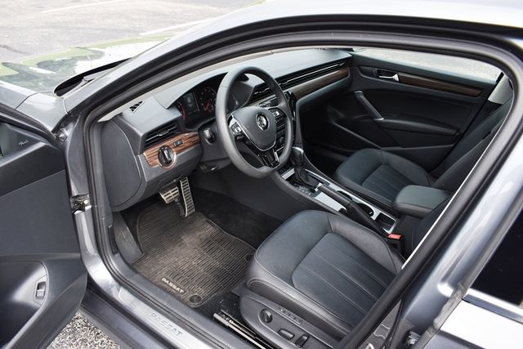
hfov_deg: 67.4
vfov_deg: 48.0
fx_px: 392
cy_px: 174
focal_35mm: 27
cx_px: 262
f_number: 5.6
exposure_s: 1/250
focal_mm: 18
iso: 250
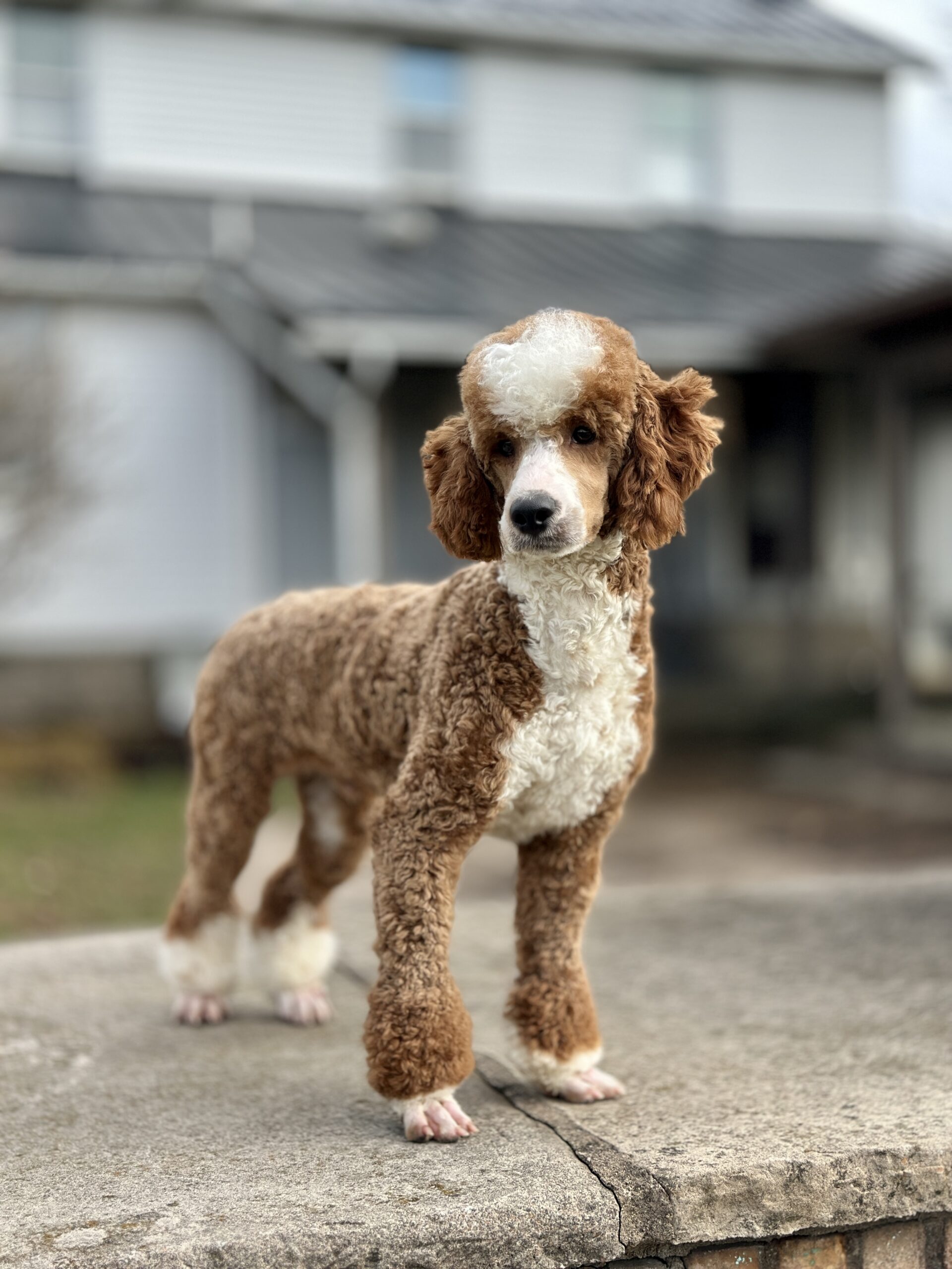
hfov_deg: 30.3
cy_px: 634
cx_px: 476
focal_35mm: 48
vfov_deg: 39.7
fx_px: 1760
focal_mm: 6.86
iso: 80
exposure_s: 1/2160
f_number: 1.78
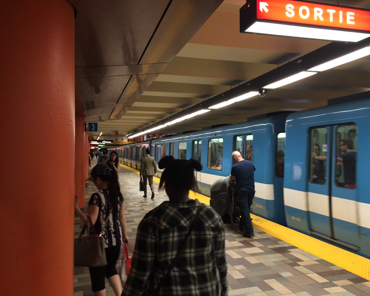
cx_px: 199
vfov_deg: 47.1
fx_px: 339
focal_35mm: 31
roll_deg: +1.3
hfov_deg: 57.1
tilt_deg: -2.0
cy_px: 147
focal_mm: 4.15
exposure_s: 1/30
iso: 100
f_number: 2.2
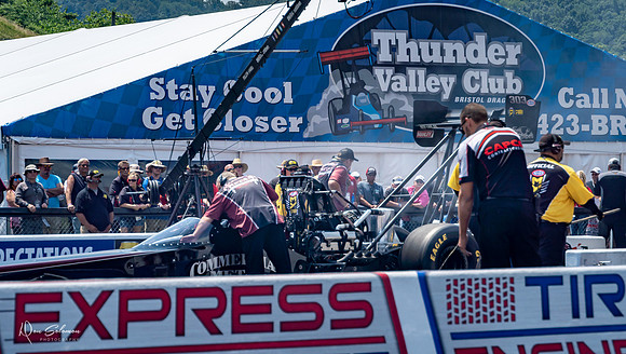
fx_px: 2730
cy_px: 186
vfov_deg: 7.4
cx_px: 328
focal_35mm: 164
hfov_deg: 13.1
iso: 100
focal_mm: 86
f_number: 5.6
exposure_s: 1/2500
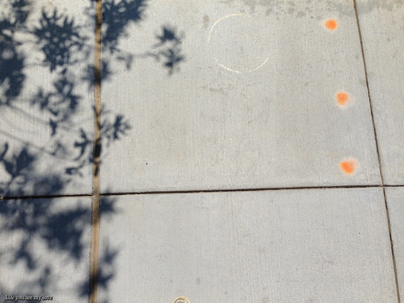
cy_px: 152
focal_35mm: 33
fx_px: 385
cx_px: 202
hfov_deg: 55.4
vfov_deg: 42.9
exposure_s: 1/3390
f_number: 2.4
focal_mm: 4.13
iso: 50
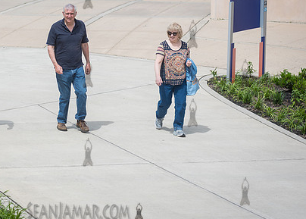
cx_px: 64
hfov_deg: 15.4
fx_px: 1122
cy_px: 72
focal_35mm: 129
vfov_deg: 11.1
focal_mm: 80
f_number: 4.5
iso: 250
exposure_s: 1/1600
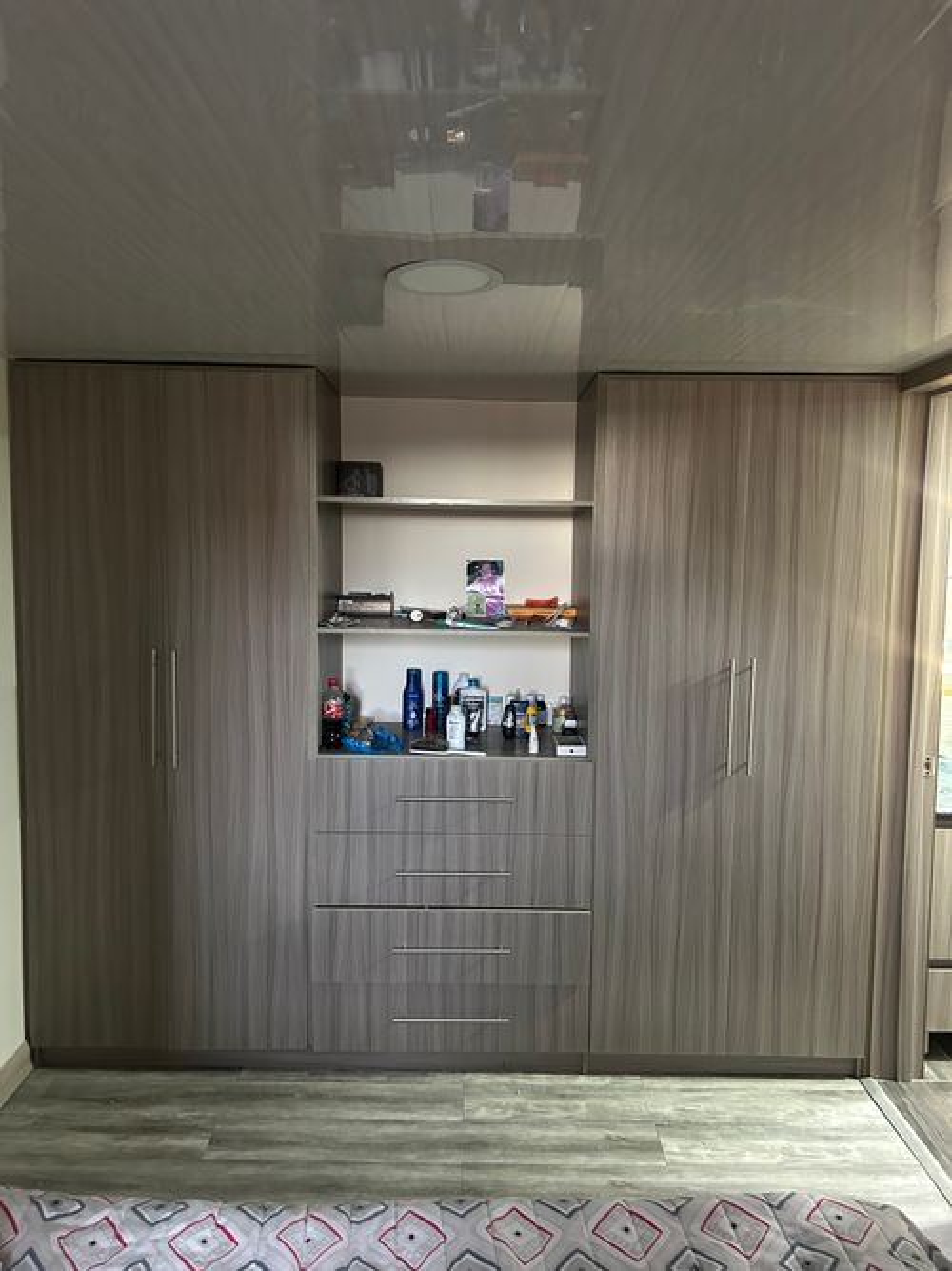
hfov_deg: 53.0
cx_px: 476
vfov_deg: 67.3
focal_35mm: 26
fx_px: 954
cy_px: 636
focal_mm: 5.7
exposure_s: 1/30
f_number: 1.5
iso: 500
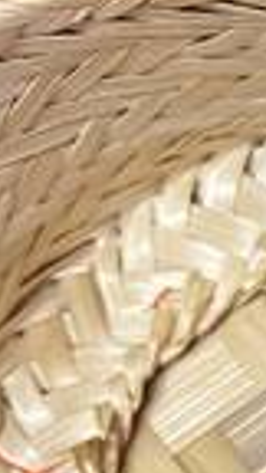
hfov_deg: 7.4
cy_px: 488
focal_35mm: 144
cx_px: 821
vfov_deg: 14.6
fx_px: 1806
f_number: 1.5
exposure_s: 1/60
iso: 400
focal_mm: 5.7
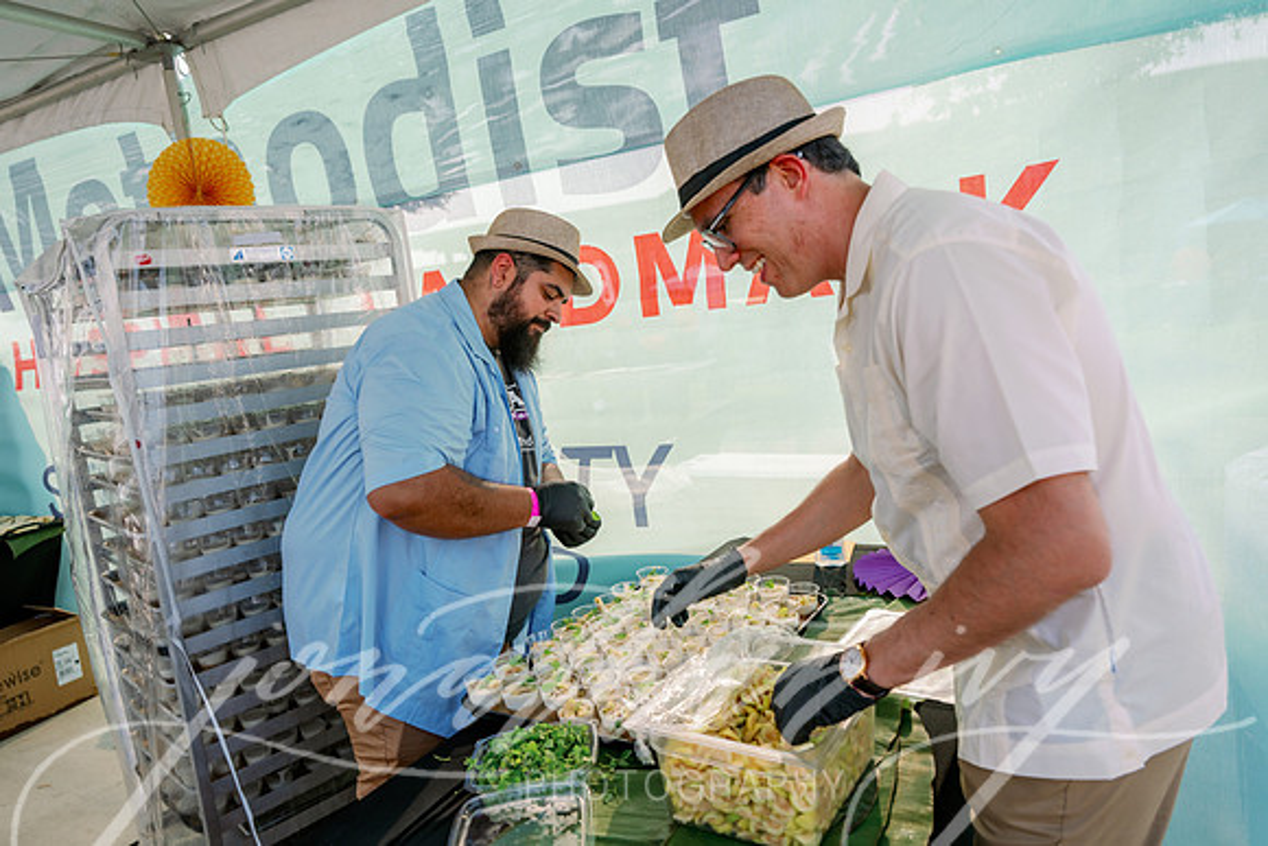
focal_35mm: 24
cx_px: 634
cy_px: 423
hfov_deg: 73.7
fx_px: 845
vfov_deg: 53.2
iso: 200
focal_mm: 24
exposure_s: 1/500
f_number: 4.5
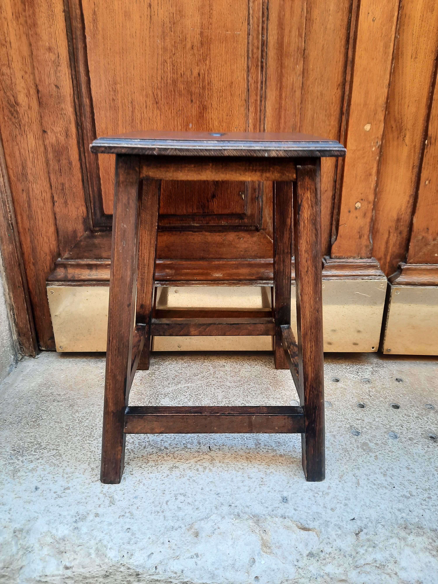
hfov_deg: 54.9
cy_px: 292
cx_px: 219
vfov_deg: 69.4
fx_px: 422
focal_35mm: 25
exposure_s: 1/50
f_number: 2
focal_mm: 4.6
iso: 50
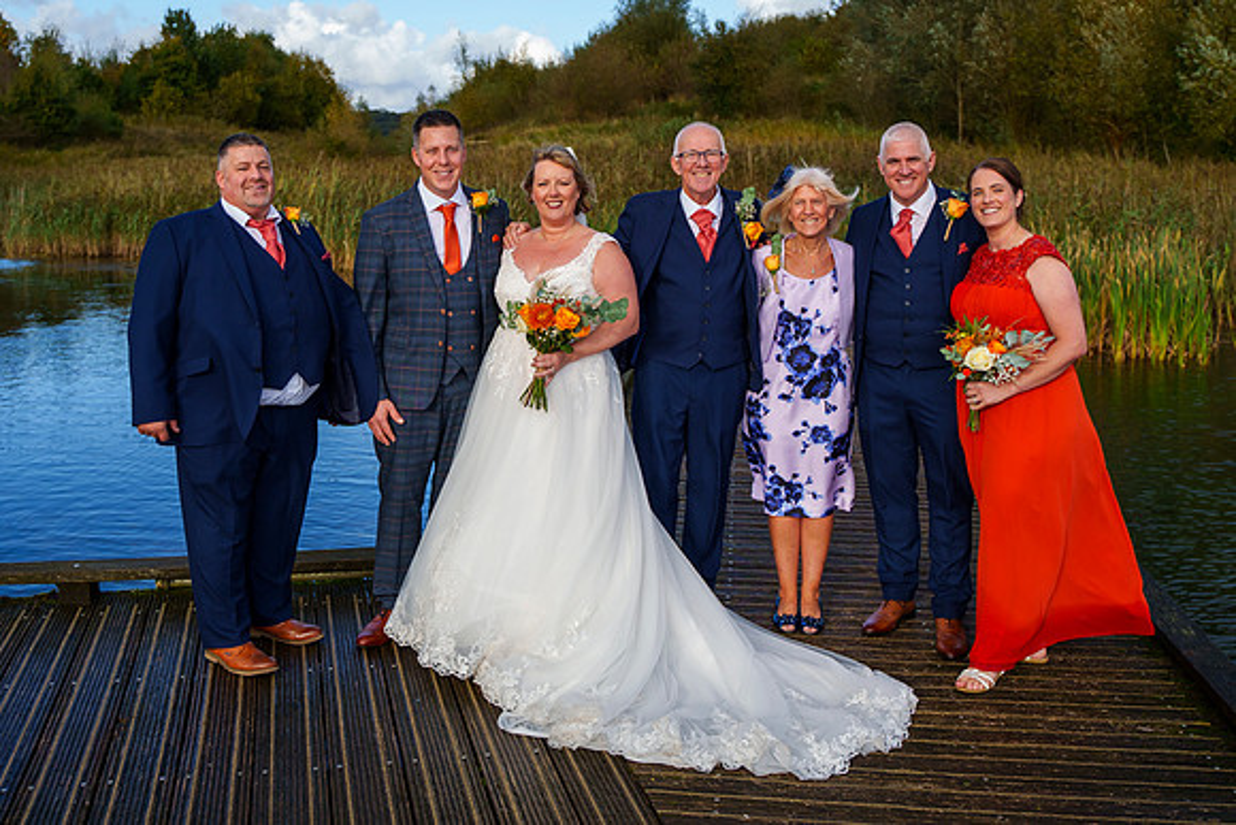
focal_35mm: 36
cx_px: 555
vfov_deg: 36.6
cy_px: 313
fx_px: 1240
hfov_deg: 52.9
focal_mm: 28
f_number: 3.2
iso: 400
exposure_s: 1/5000
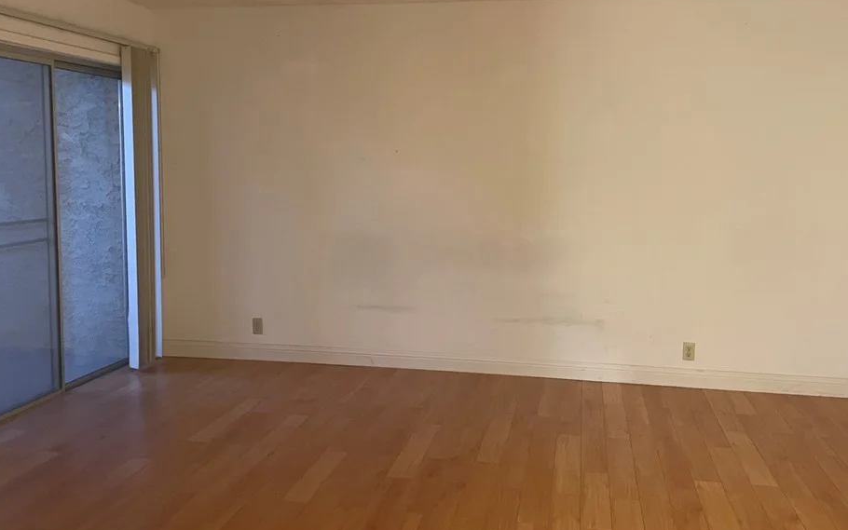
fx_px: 717
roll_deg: -0.5
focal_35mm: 31
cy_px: 215
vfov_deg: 40.5
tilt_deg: -6.4
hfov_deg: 61.1
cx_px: 468
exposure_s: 1/40
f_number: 1.6
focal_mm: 4.2
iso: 400
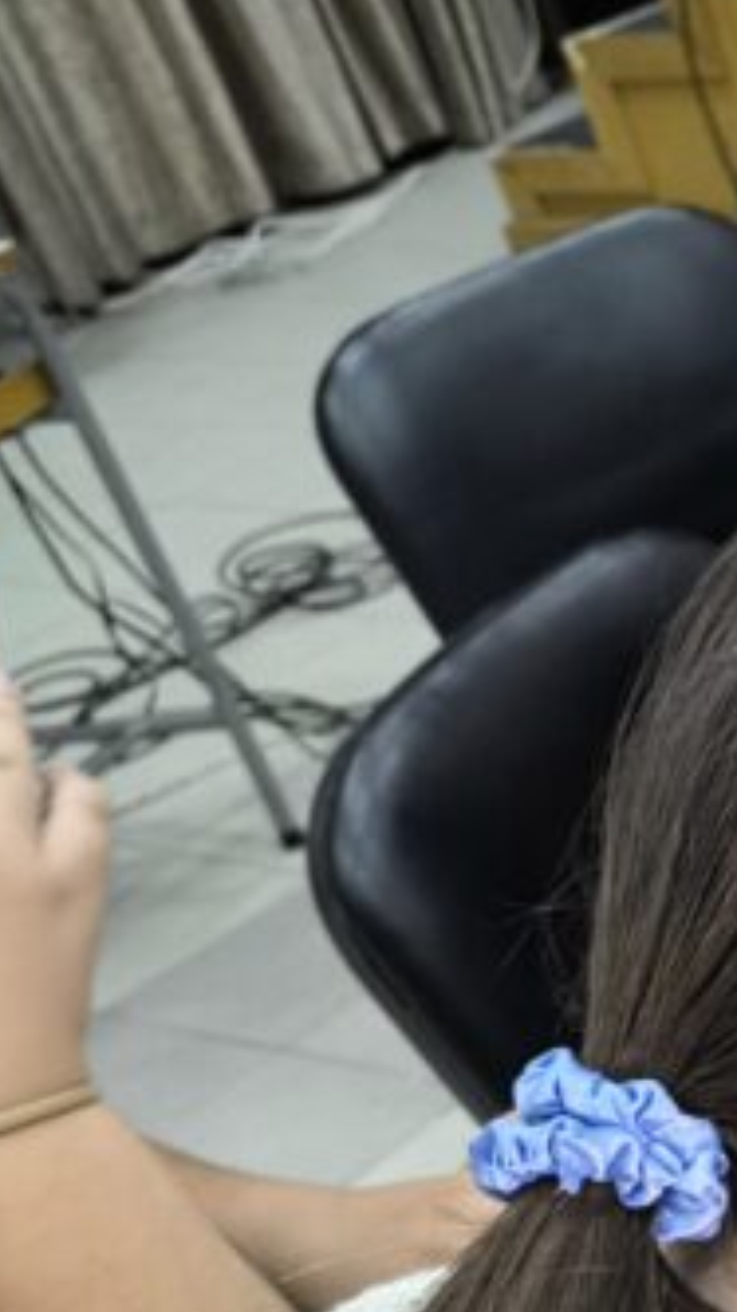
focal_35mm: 77
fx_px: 2679
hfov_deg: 12.6
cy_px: 1091
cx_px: 1718
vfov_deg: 26.9
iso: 640
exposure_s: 1/50
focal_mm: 6.14
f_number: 1.65
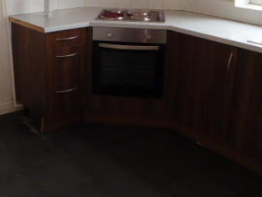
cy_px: 51
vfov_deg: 26.7
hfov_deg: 34.8
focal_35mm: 54
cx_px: 69
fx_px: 409
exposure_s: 1/125
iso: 1000
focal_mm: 5
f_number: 3.5
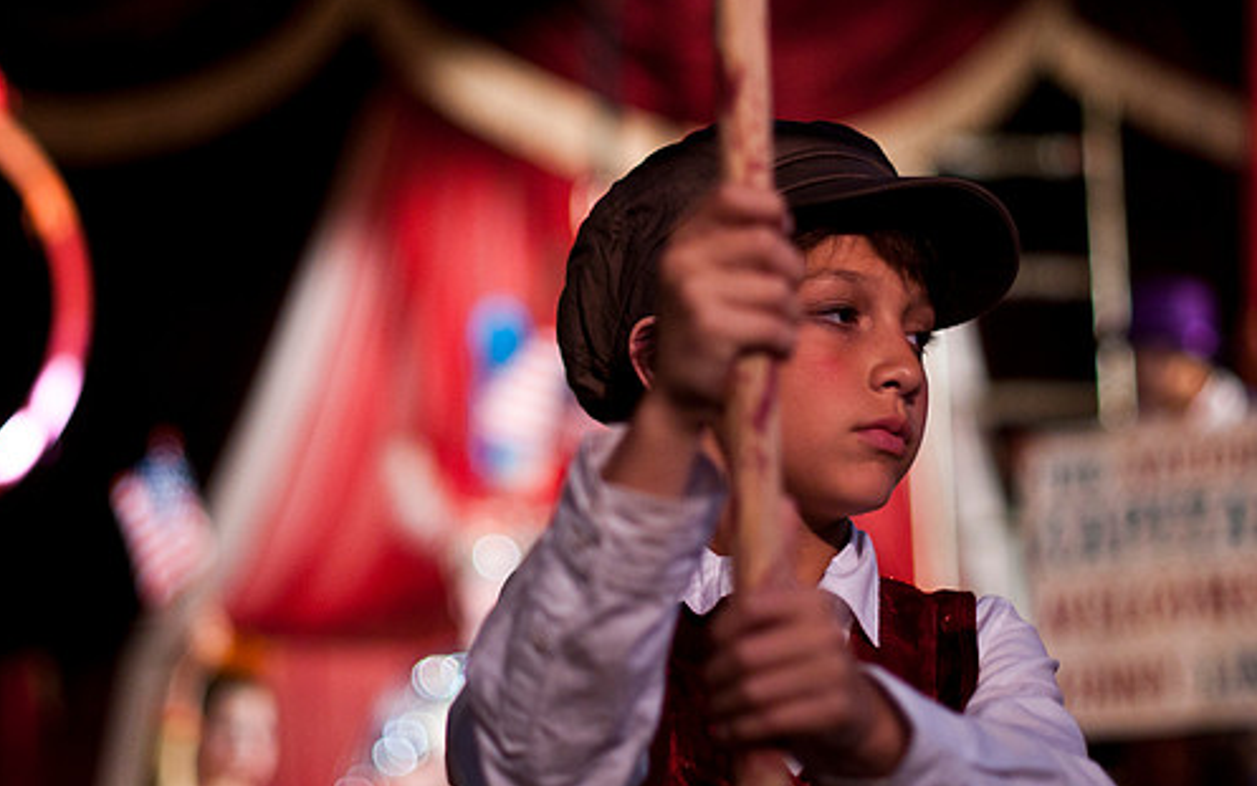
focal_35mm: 89
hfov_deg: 23.3
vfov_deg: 14.7
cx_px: 620
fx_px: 3050
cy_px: 373
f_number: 1.4
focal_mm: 50
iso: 800
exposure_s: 1/200
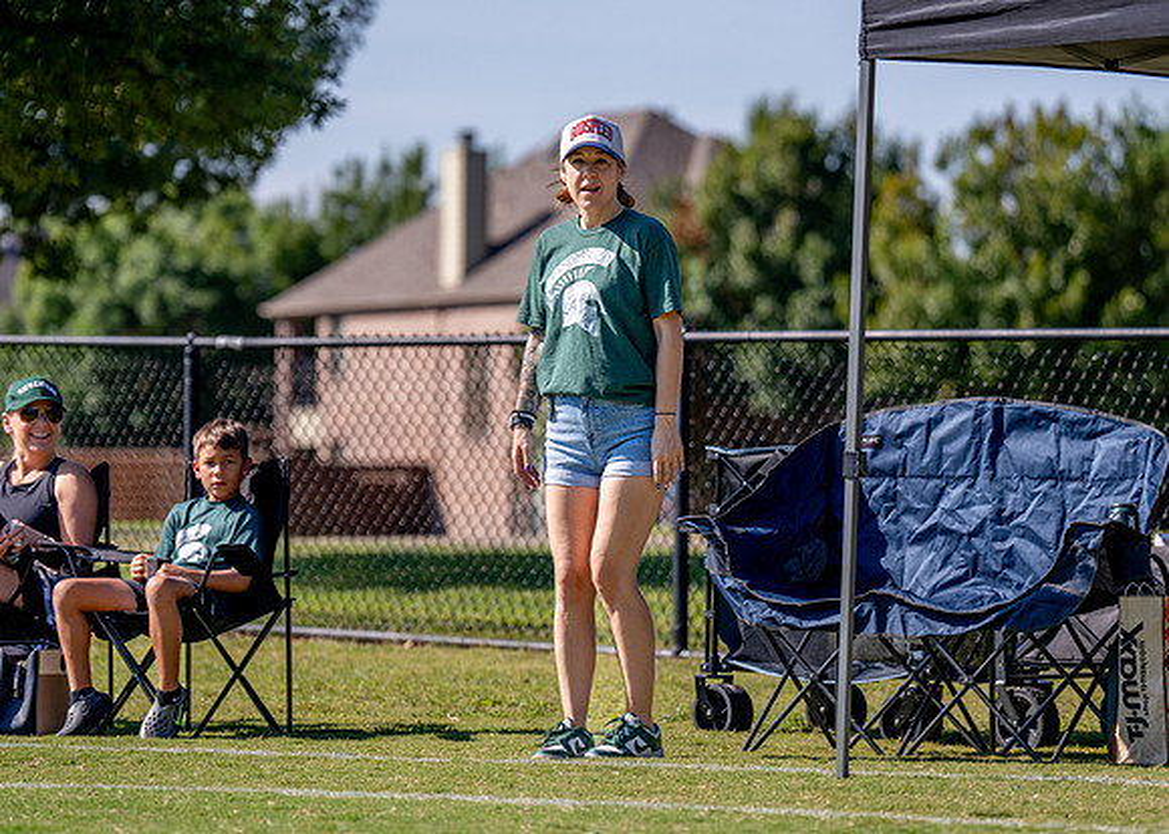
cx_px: 566
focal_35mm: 199
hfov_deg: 10.1
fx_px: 6617
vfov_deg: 7.2
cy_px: 411
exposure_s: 1/3200
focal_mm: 144
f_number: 2.8
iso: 250
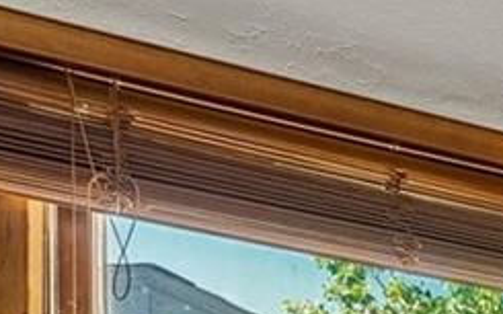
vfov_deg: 11.4
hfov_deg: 10.6
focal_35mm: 93
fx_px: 1275
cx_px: 1618
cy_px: 780
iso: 400
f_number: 8
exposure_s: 1/13
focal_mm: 14
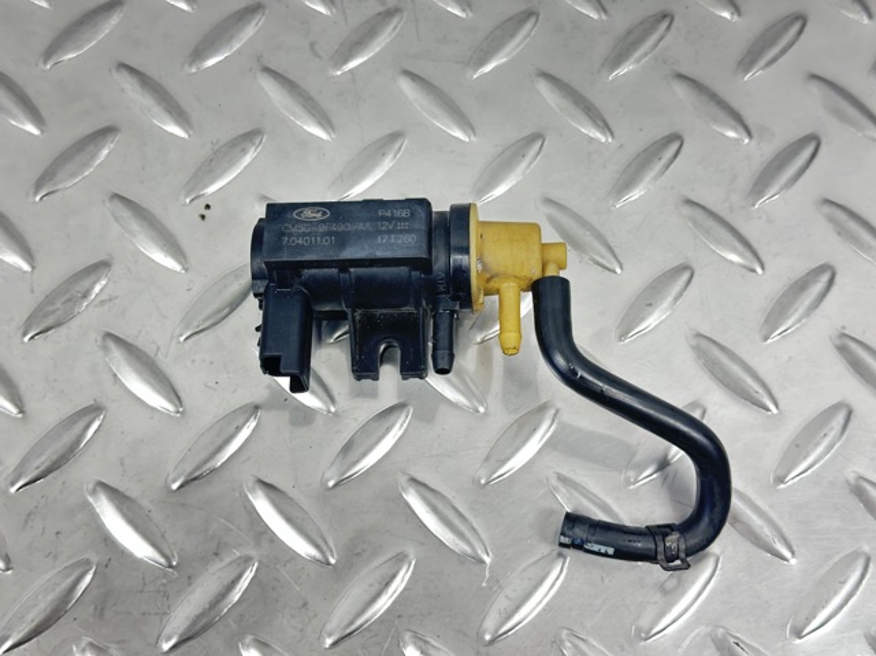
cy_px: 328
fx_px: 1214
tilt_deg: -71.0
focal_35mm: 48
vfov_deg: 30.2
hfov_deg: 39.7
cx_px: 438
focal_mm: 6.86
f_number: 1.78
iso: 160
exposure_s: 1/50
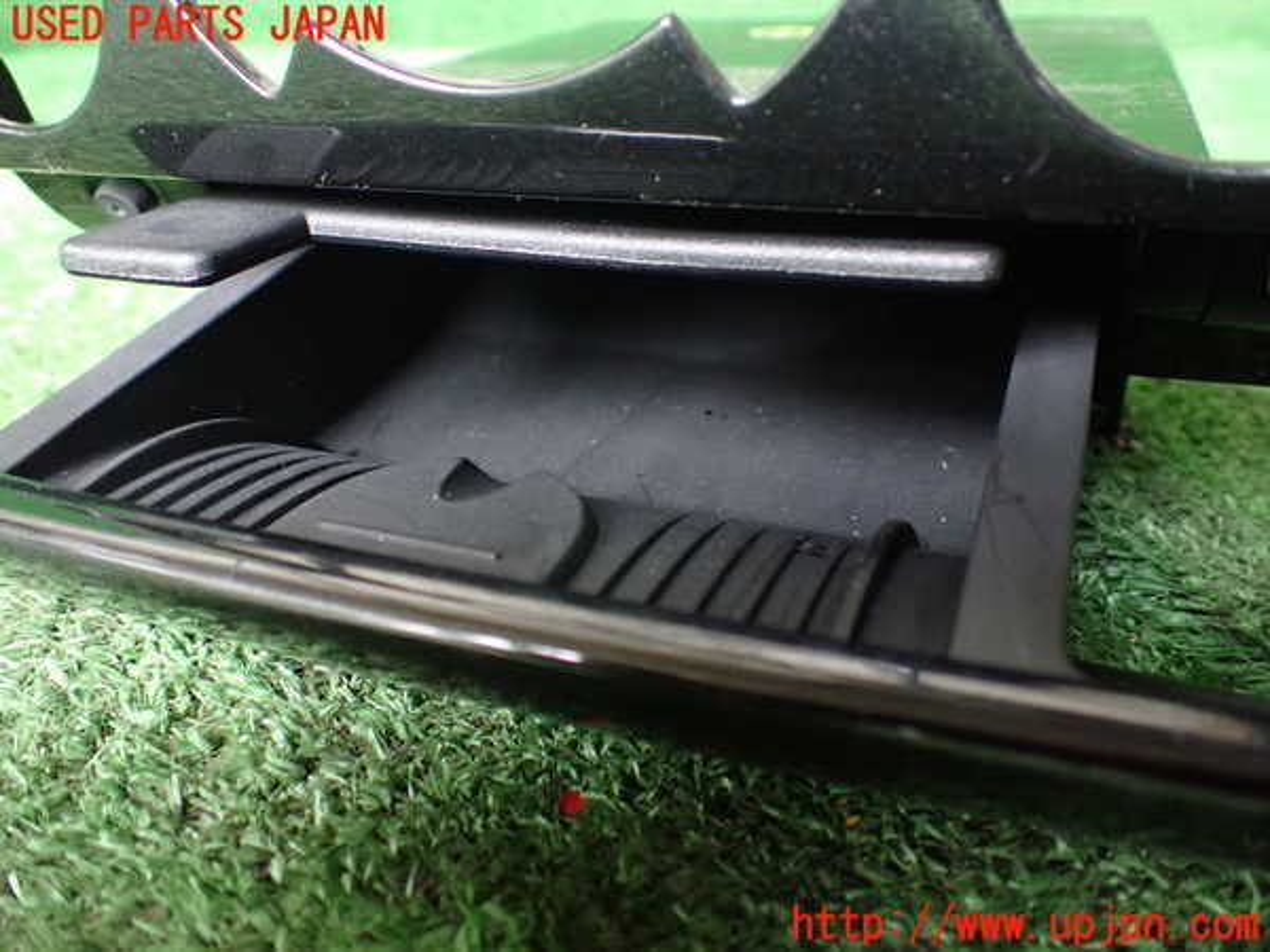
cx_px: 635
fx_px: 1101
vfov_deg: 46.8
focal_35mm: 30
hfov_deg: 60.0
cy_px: 476
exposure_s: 1/80
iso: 800
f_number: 2.3
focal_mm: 5.4
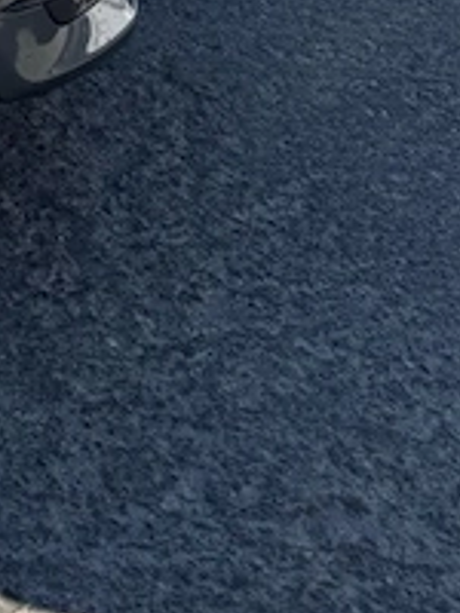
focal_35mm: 96
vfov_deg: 17.4
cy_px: -417
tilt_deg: -11.4
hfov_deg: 13.5
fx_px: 1701
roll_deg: -2.4
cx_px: -408
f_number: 1.78
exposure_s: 1/3597
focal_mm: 6.76
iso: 80
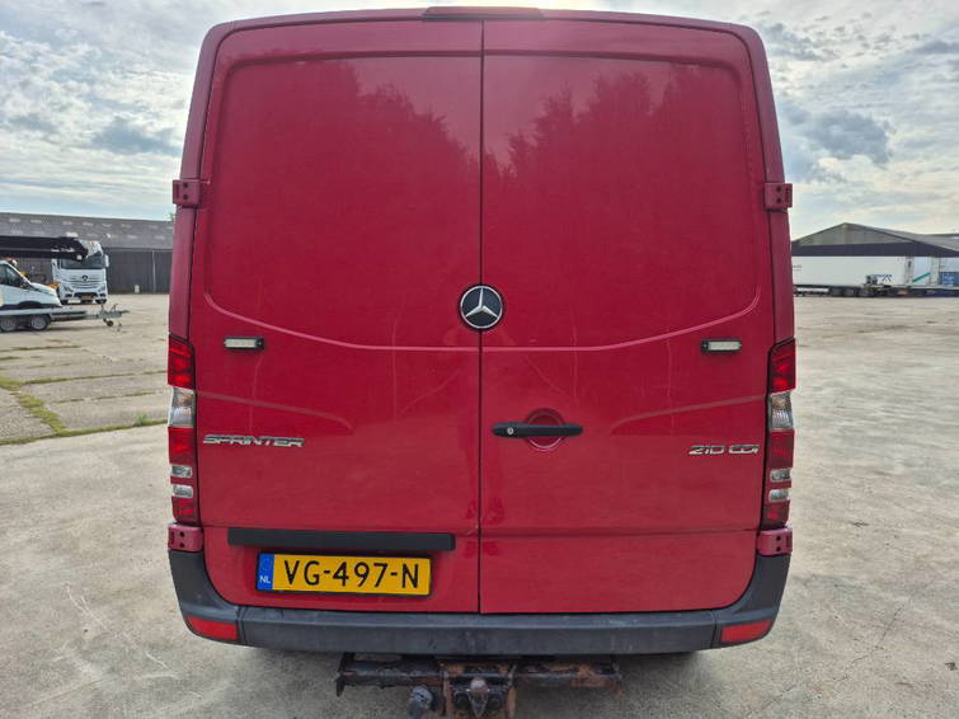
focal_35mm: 23
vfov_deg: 58.9
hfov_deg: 73.9
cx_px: 480
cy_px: 360
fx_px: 637
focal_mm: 5.4
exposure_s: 1/1600
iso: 25
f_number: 1.8
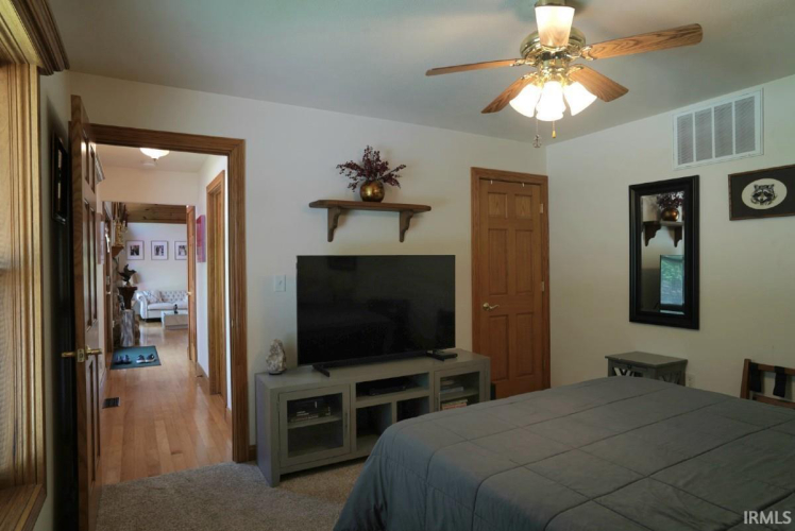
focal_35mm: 20
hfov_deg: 83.9
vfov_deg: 62.0
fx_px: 442
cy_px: 266
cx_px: 398
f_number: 8
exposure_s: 1/8
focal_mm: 20
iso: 160
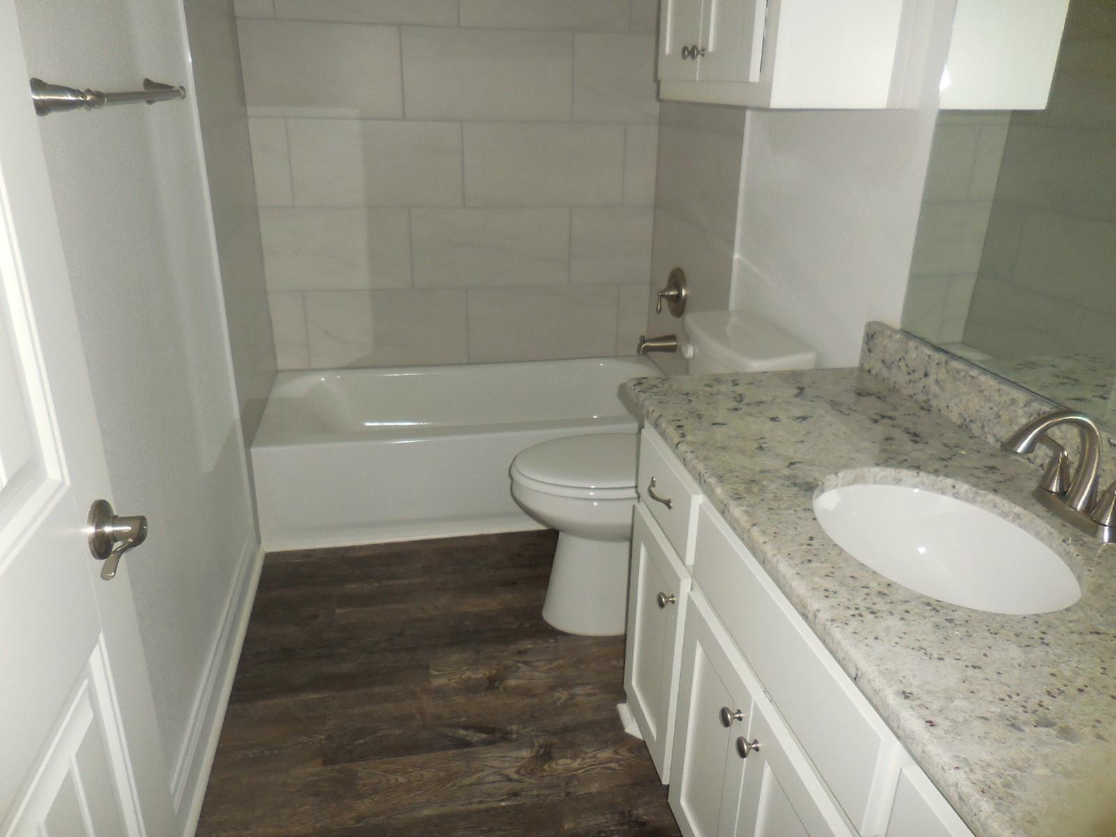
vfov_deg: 54.9
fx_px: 806
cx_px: 558
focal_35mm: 25
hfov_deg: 69.4
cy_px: 418
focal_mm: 4.5
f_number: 3.3
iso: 200
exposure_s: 1/25
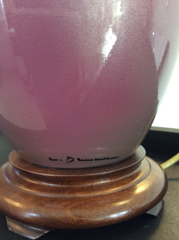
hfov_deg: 44.1
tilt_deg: -9.2
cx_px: 90
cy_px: 120
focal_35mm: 32
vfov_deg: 56.9
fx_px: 221
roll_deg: +1.2
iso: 125
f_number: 2.4
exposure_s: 1/25
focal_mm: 3.3
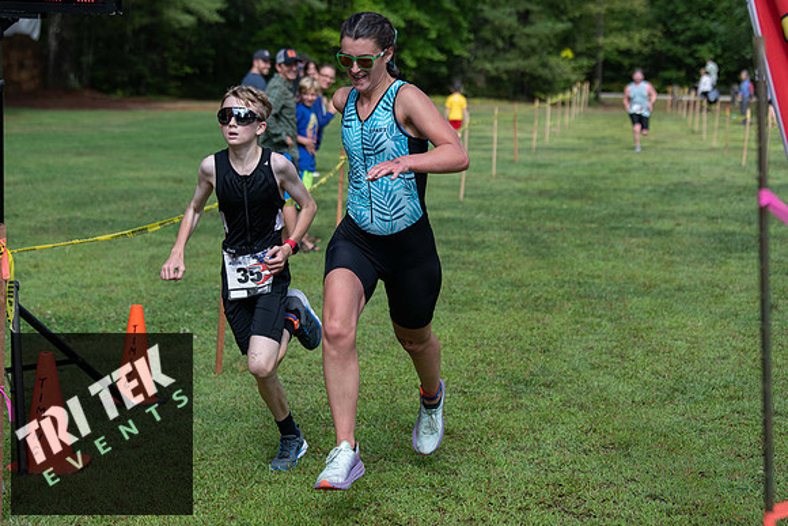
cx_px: 394
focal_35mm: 86
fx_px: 1883
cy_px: 263
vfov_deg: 15.9
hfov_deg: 23.6
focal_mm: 86
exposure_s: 1/1250
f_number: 4.5
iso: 200
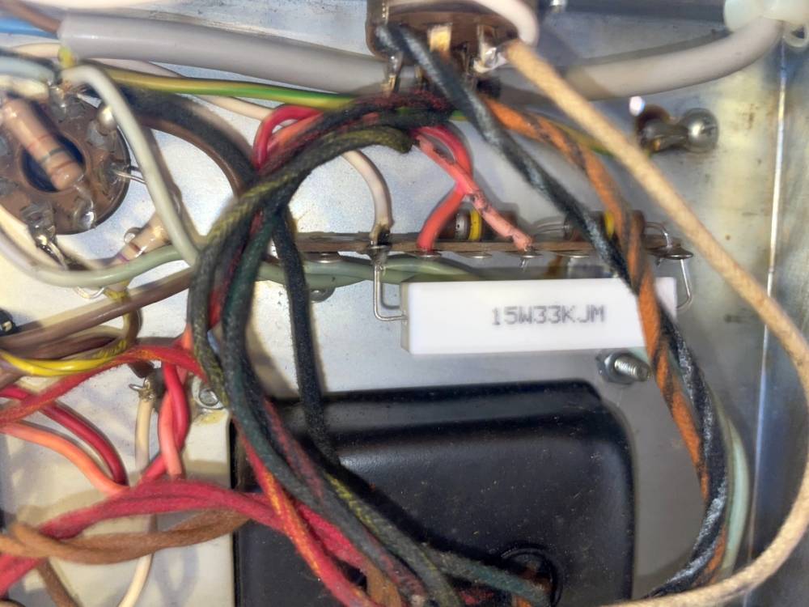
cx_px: 404
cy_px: 304
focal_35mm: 26
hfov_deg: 67.3
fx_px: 608
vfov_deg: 53.1
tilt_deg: -38.4
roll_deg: -8.0
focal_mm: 4.2
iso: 32
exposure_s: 1/4
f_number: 1.6
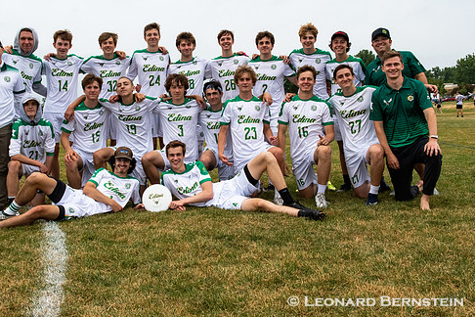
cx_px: 194
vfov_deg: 31.1
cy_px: 135
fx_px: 567
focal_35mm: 43
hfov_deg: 45.2
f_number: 11
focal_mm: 24
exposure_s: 1/640
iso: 1600
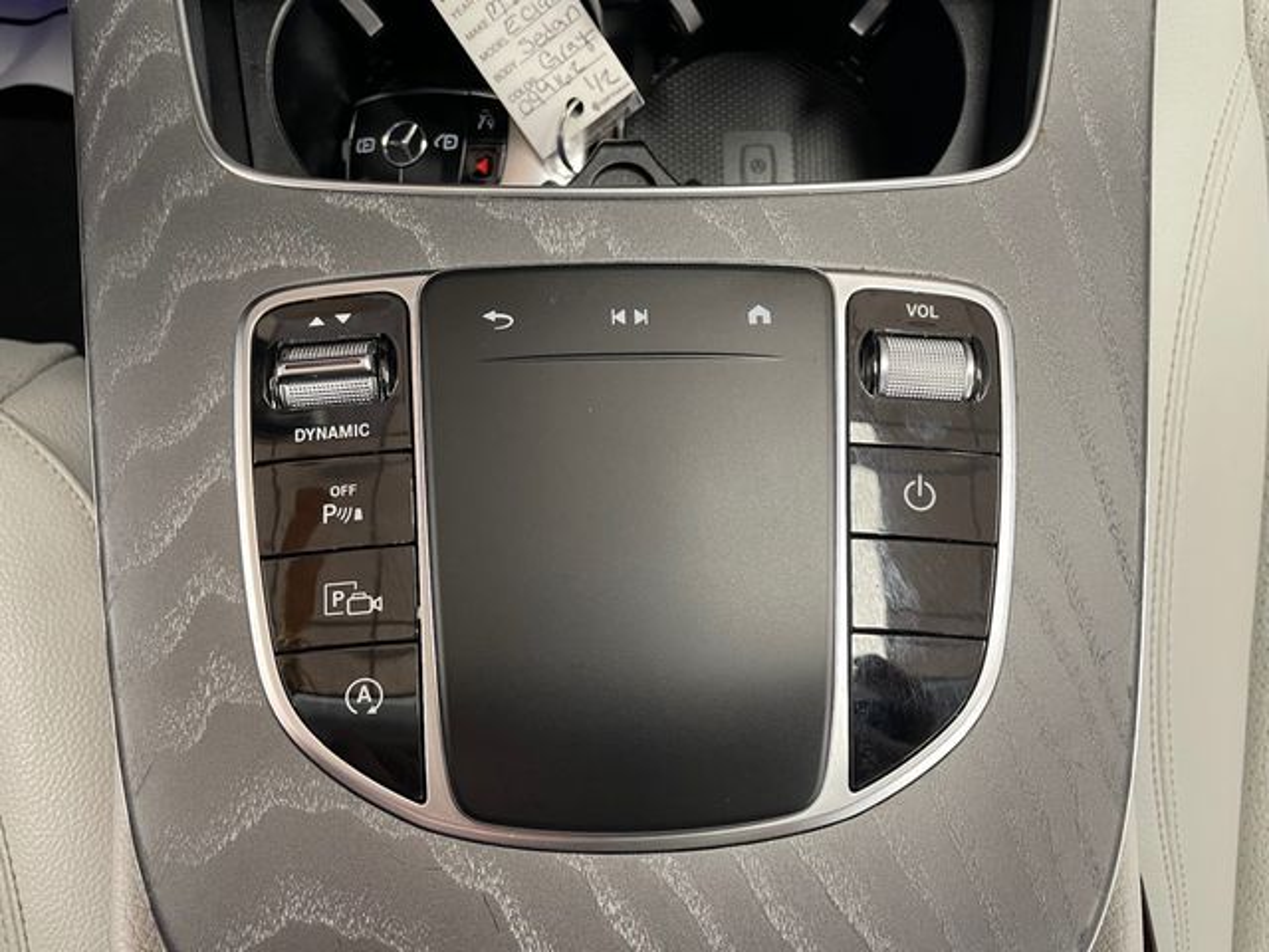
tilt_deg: -83.5
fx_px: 953
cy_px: 476
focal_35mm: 26
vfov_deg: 53.1
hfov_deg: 67.3
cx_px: 634
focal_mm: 4.2
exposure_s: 1/60
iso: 200
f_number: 1.6
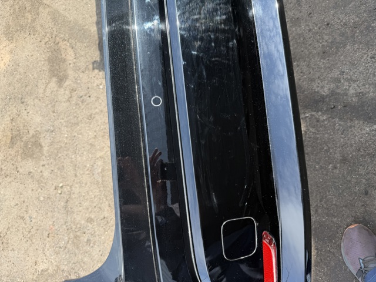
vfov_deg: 56.8
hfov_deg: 71.6
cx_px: 188
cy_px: 141
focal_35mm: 24
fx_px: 261
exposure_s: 1/1018
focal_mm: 6.76
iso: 80
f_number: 1.78
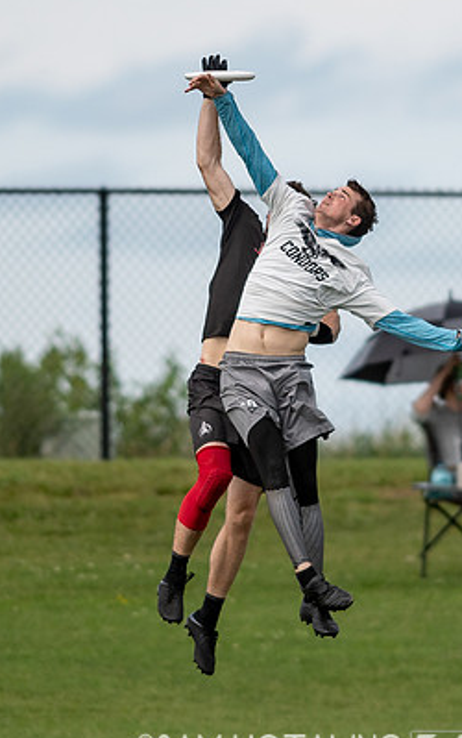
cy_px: 337
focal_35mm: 1113
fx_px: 22382
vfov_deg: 1.9
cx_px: 290
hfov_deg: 1.2
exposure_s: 1/4000
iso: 100
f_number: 2.8
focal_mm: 300
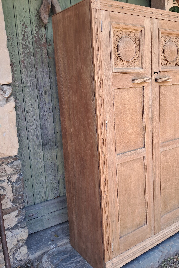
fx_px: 254
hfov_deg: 38.6
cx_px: 114
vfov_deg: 55.7
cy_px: 124
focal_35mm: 34
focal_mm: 4
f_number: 1.8
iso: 50
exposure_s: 1/60
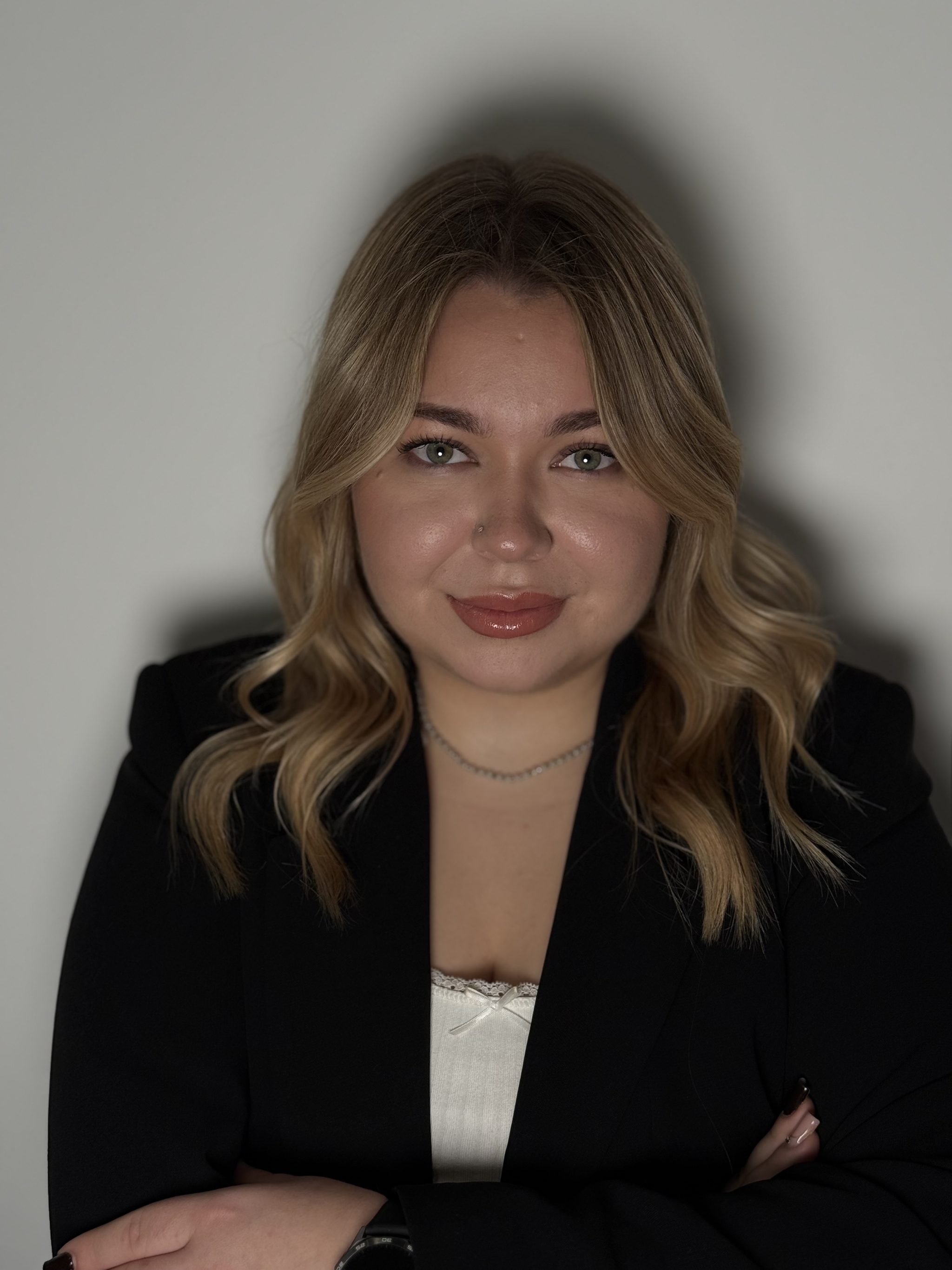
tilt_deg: -13.2
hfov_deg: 30.3
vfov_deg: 39.7
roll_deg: -0.8
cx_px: 476
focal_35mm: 48
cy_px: 635
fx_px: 1760
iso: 64
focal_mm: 6.76
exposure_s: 1/322
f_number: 1.78
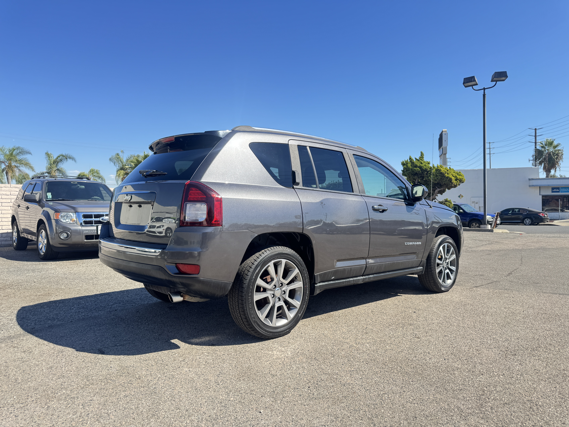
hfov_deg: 71.6
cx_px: 284
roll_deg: -0.2
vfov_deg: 56.8
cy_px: 214
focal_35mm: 24
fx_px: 394
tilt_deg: +0.0
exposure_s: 1/1395
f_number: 1.78
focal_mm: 6.76
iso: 80
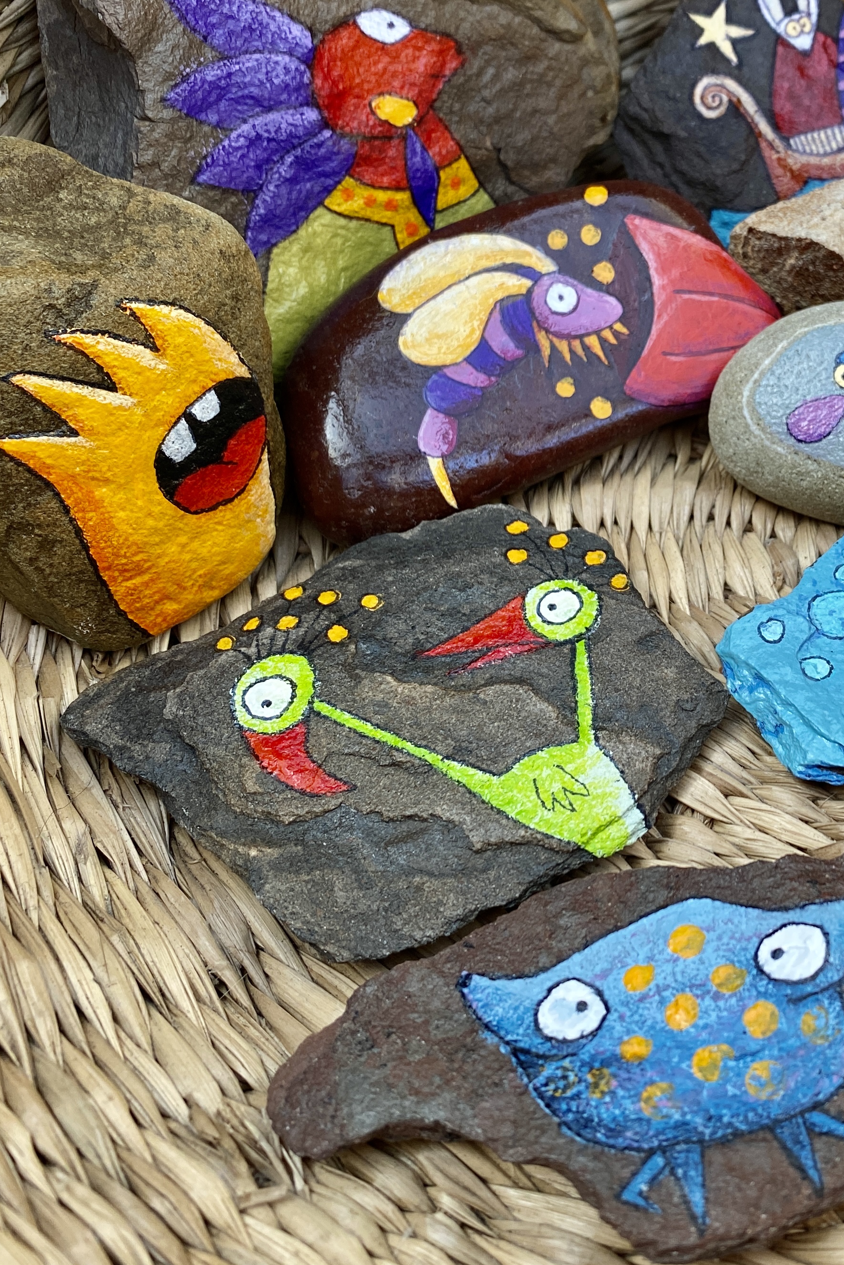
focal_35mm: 41
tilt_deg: -51.0
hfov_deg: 31.2
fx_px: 1442
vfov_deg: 47.3
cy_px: 559
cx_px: 755
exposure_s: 1/122
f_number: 1.8
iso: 80
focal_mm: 4.25
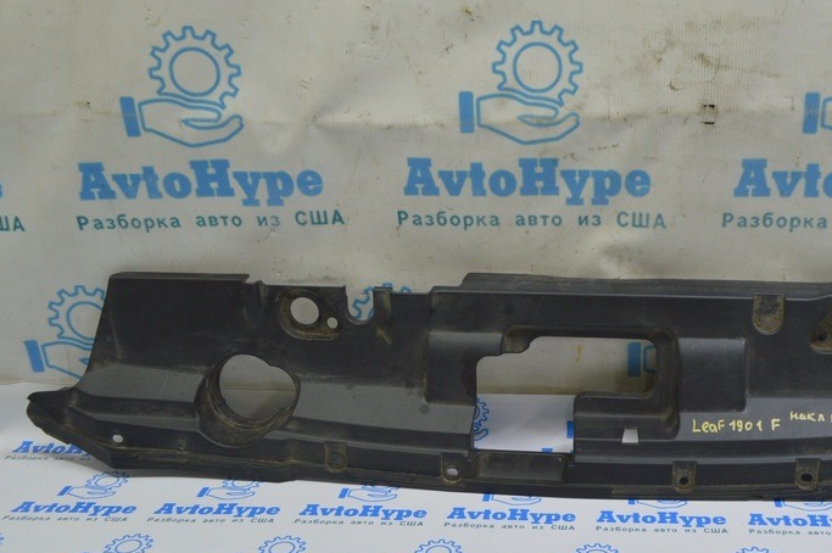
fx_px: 1039
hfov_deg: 42.9
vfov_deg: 29.7
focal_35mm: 45
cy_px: 339
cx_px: 566
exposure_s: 1/30
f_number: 5.6
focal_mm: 20
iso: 400
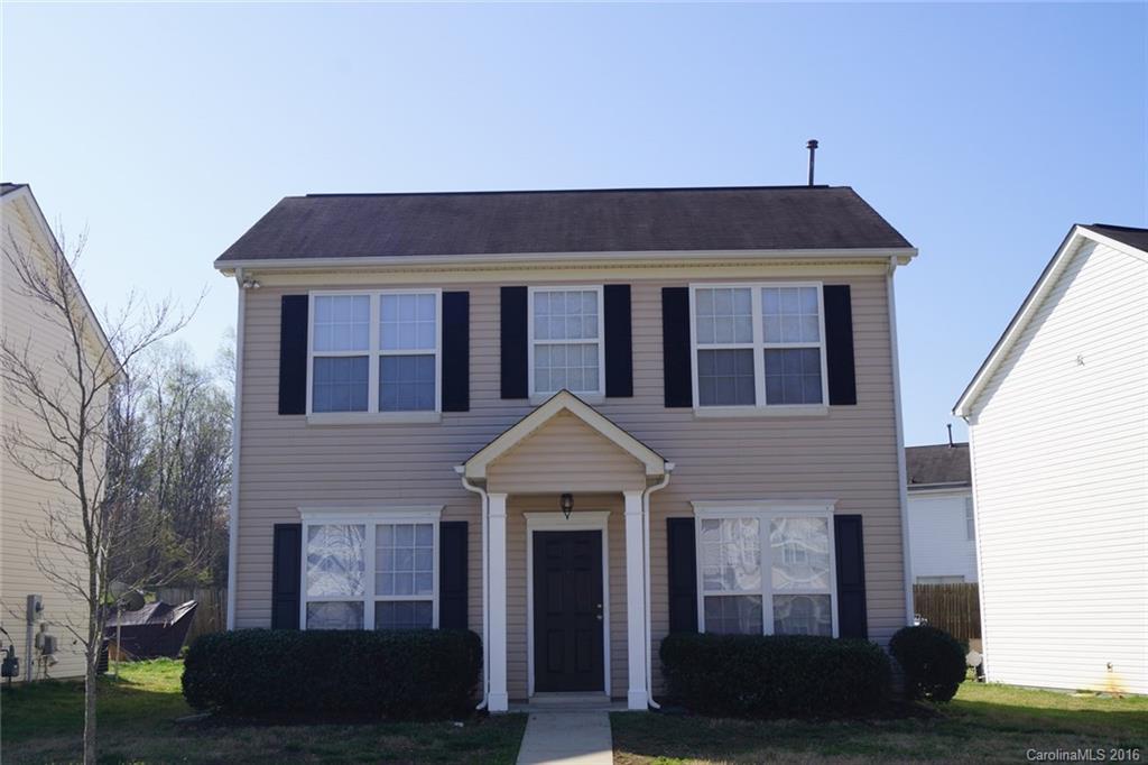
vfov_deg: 34.2
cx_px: 574
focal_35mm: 39
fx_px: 1243
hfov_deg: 49.6
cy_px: 382
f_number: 13
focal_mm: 26
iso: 100
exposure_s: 1/125
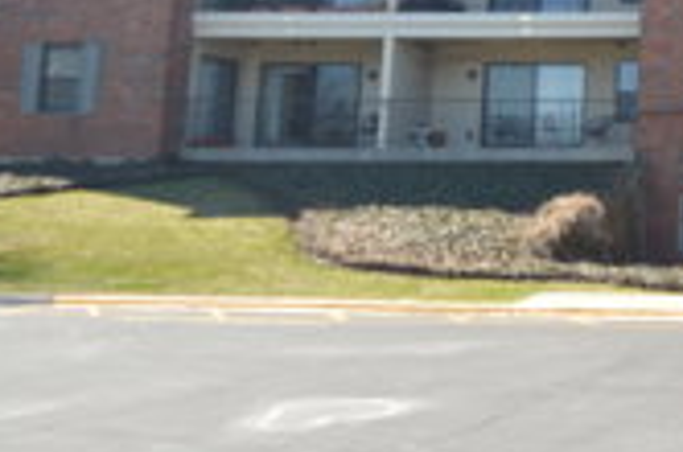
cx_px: 876
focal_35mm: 56
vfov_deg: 23.3
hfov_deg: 29.1
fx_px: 1069
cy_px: 51
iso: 100
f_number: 5
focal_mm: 13
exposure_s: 1/200
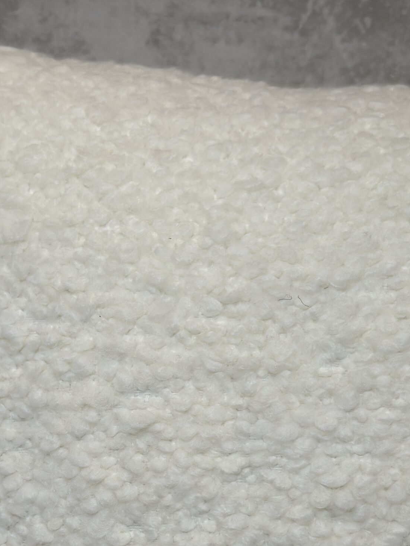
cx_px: 137
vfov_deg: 22.8
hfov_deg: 17.5
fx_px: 1327
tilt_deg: -18.8
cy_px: 465
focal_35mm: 84
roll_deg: +0.0
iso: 80
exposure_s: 1/480
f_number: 1.78
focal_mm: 6.86
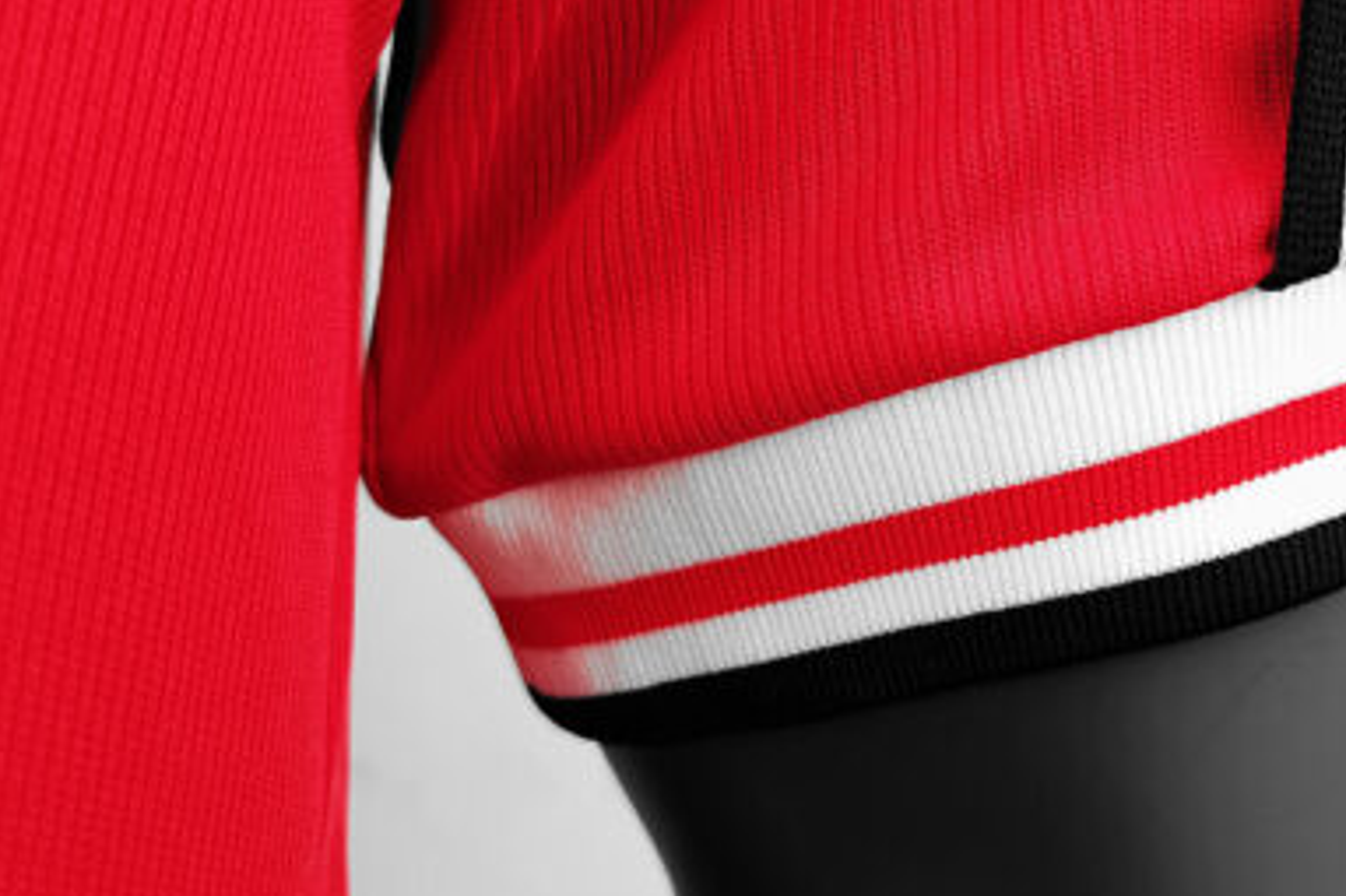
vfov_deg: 30.5
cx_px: 875
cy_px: 390
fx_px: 1644
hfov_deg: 44.0
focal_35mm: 44
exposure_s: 1/60
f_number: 1.8
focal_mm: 5.58
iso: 160
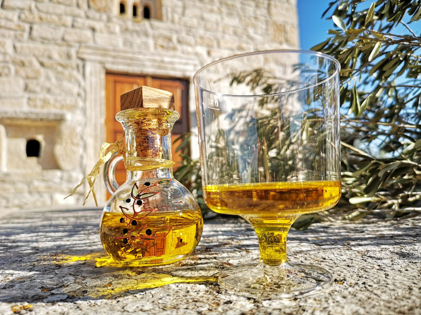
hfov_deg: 65.3
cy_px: 158
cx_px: 210
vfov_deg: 51.4
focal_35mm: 27
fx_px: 328
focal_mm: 5.58
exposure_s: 3
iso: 50
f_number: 1.8
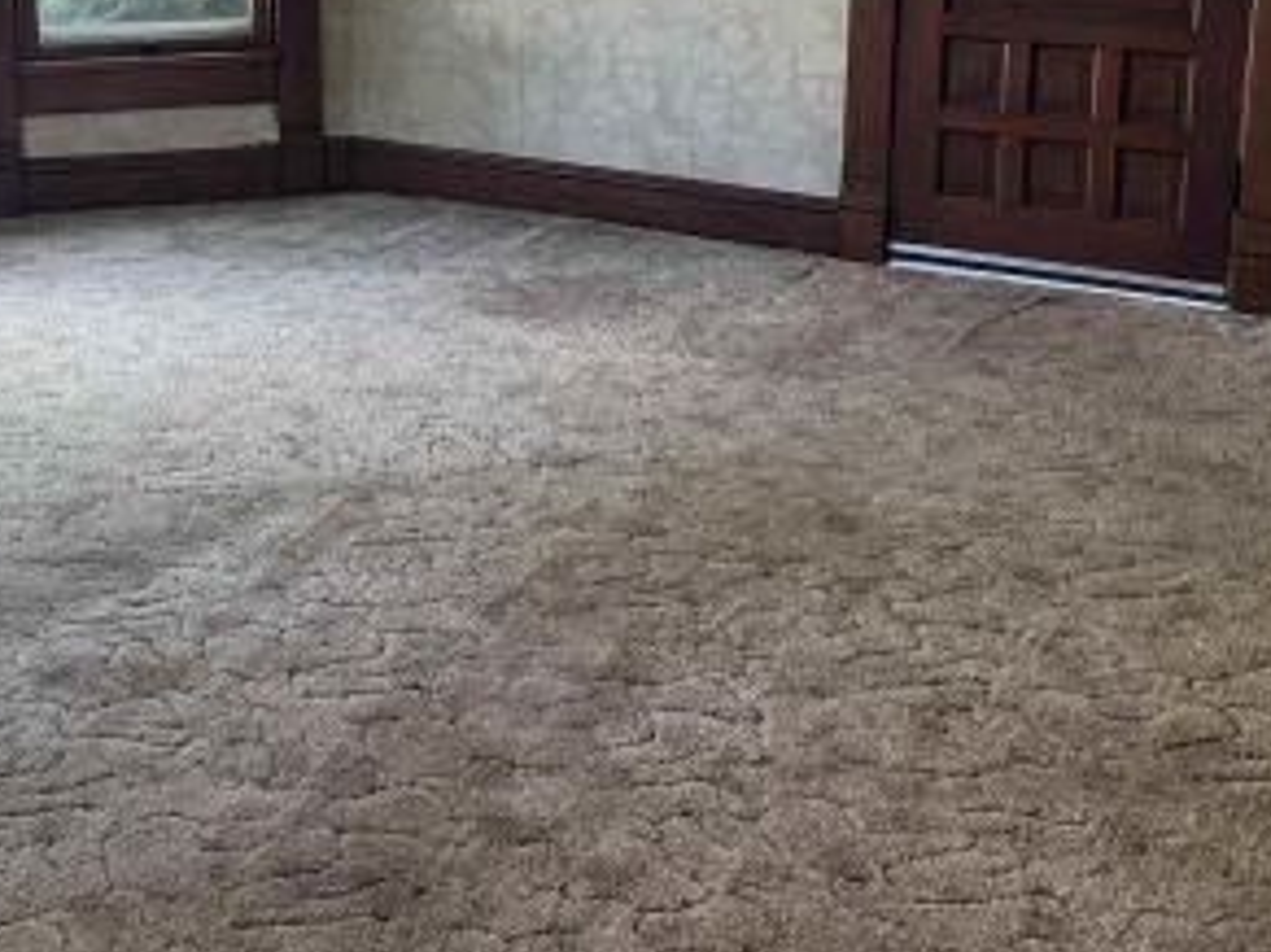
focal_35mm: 55
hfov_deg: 34.8
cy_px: 122
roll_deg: +0.6
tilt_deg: -11.7
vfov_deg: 25.8
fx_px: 2019
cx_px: 478
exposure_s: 1/95
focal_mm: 6.76
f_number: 1.78
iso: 200
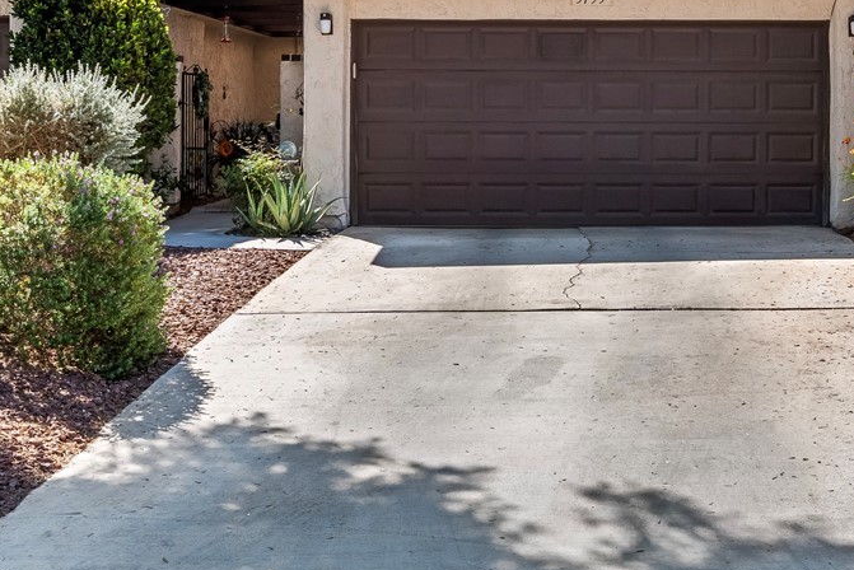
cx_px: 566
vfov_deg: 24.4
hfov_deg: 35.9
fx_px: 1305
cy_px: 141
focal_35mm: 55
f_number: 8
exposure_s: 1/8000
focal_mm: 23
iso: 400
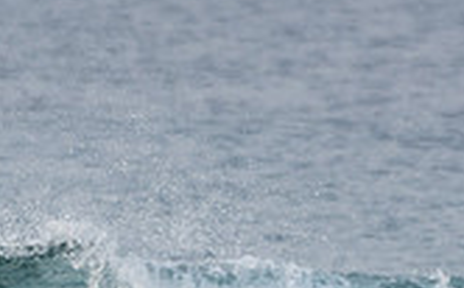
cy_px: 452
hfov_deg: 1.2
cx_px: 112
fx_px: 21630
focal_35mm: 1714
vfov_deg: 0.8
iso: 500
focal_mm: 320
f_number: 5.6
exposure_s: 1/1600
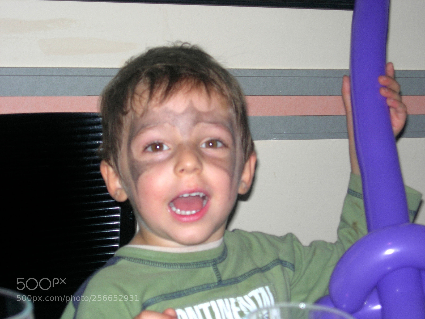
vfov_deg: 16.1
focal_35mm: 92
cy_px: 160
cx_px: 212
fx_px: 1130
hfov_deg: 21.3
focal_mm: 19.1
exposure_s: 1/60.1
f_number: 4.3
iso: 64
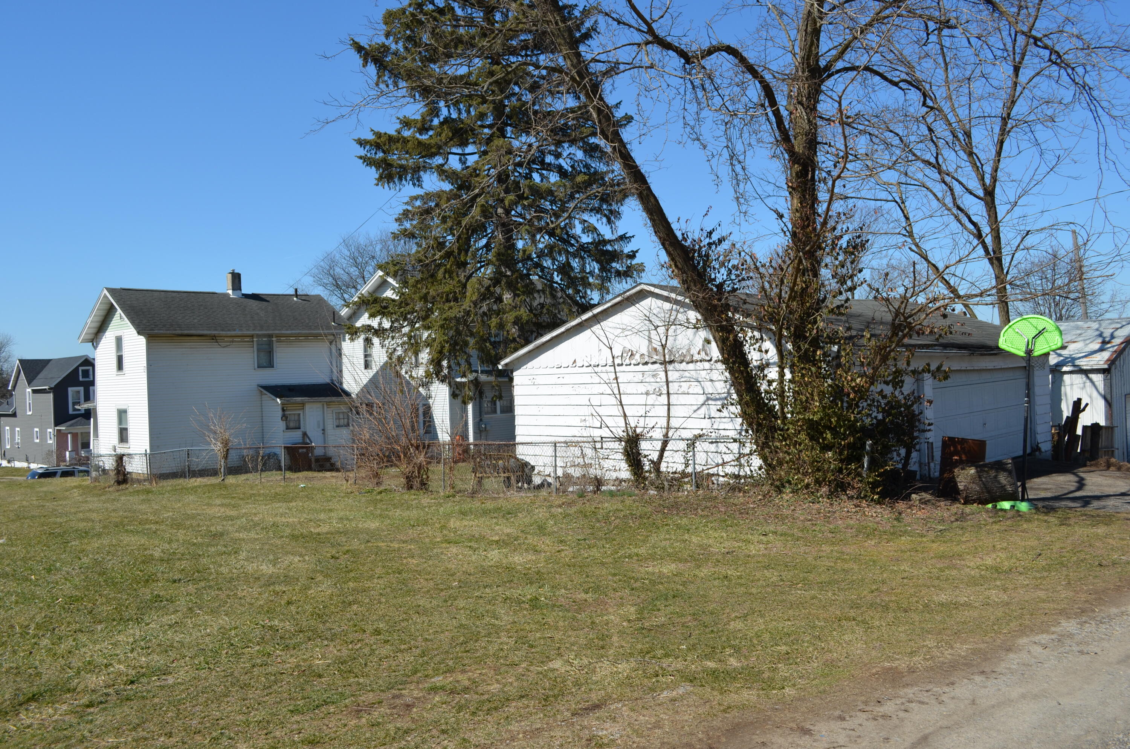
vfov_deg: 39.8
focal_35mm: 33
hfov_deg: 57.3
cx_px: 565
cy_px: 374
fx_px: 1034
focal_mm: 22
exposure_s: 1/500
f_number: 8
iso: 140
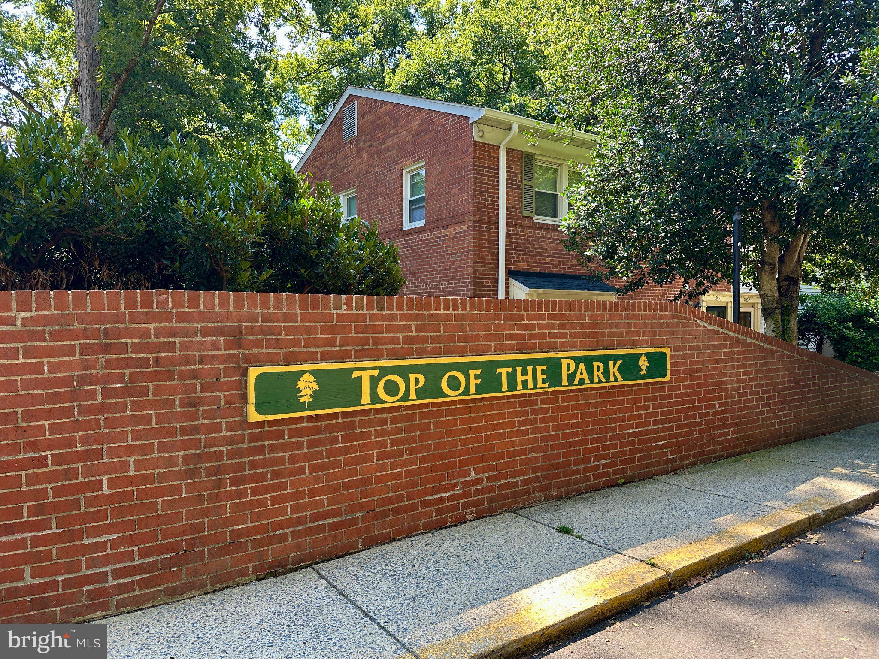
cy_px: 330
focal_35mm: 24
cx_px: 440
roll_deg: +0.2
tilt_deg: -0.8
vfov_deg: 56.8
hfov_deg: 71.6
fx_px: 609
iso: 80
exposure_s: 1/368
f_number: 1.78
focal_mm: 6.86
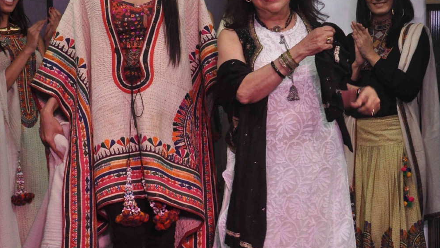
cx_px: 221
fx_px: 1610
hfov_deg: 15.6
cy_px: 147
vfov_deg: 8.8
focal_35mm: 138
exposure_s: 1/160
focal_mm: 58
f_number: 10
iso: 1250
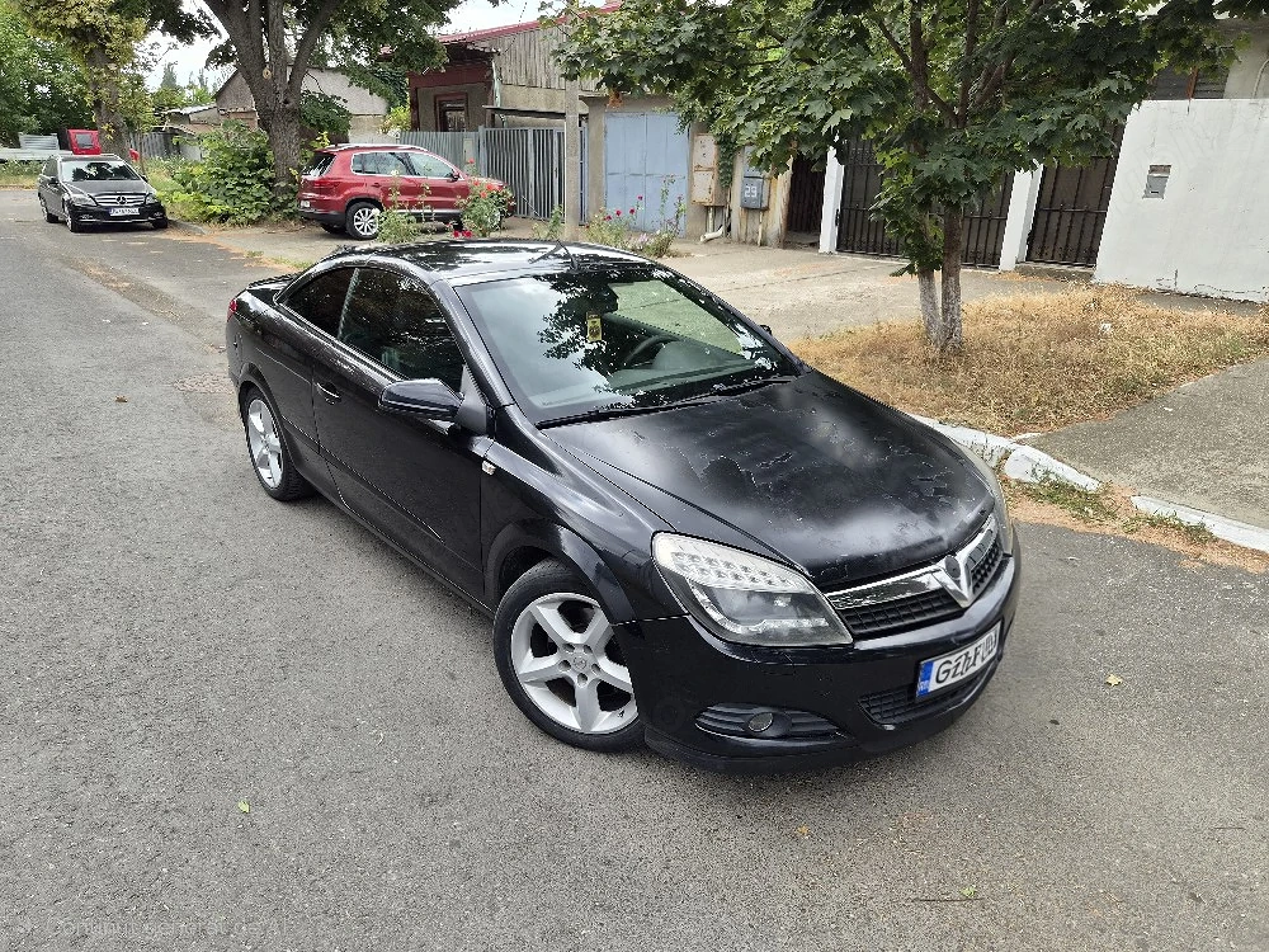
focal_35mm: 23
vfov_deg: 58.9
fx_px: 843
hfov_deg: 73.9
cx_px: 634
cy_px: 476
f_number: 1.8
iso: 80
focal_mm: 5.4
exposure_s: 1/909
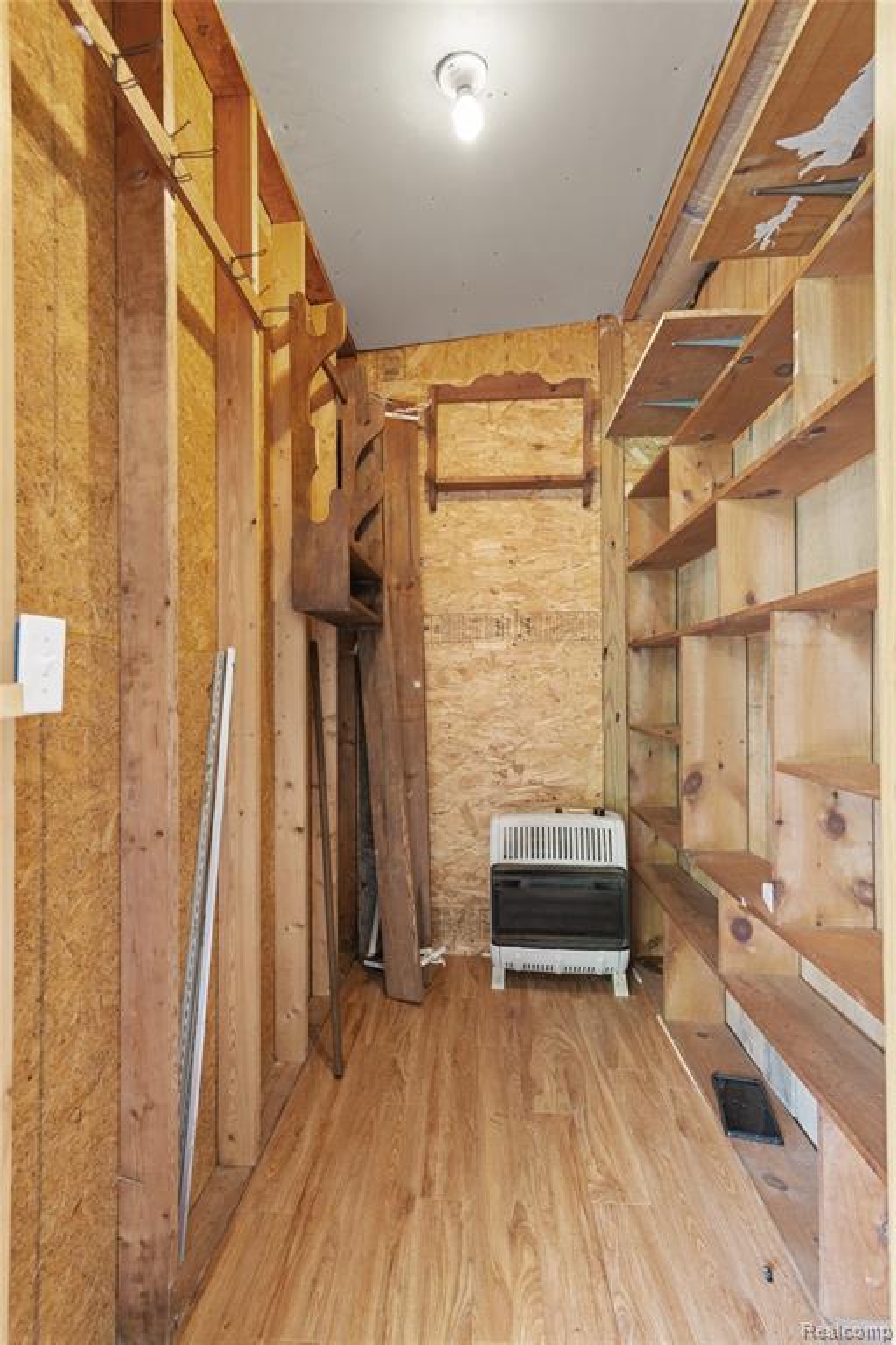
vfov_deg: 93.3
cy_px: 672
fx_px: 635
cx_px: 448
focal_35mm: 17
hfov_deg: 70.4
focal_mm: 17
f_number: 9
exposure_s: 1.6
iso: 400
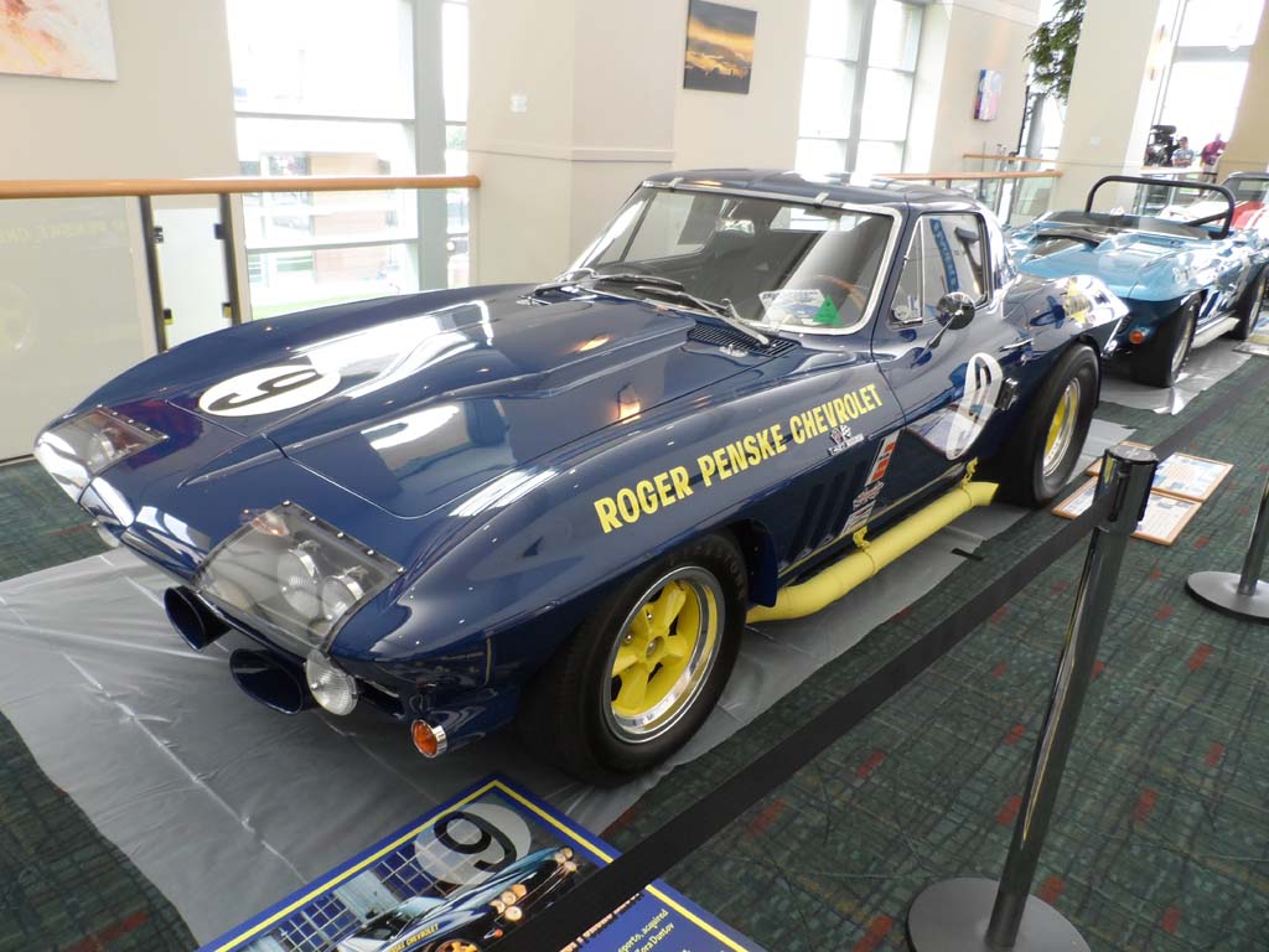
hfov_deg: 71.6
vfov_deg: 56.8
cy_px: 476
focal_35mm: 24
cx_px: 634
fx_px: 880
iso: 80
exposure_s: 1/30
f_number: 3.2
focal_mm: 4
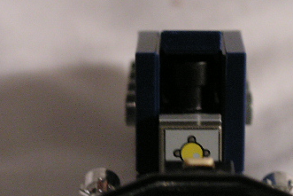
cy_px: 146
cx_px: 188
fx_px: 1425
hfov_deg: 11.7
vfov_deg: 7.8
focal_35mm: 175
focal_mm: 14.5
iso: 200
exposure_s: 1/30
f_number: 3.3
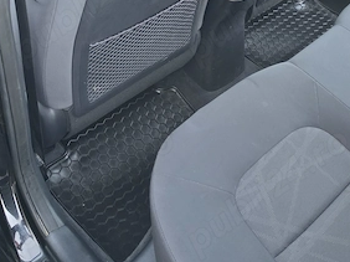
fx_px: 495
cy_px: 15
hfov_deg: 38.9
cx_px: 180
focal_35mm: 49
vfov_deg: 28.2
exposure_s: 1/100
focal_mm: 6.5
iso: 320
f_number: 1.4
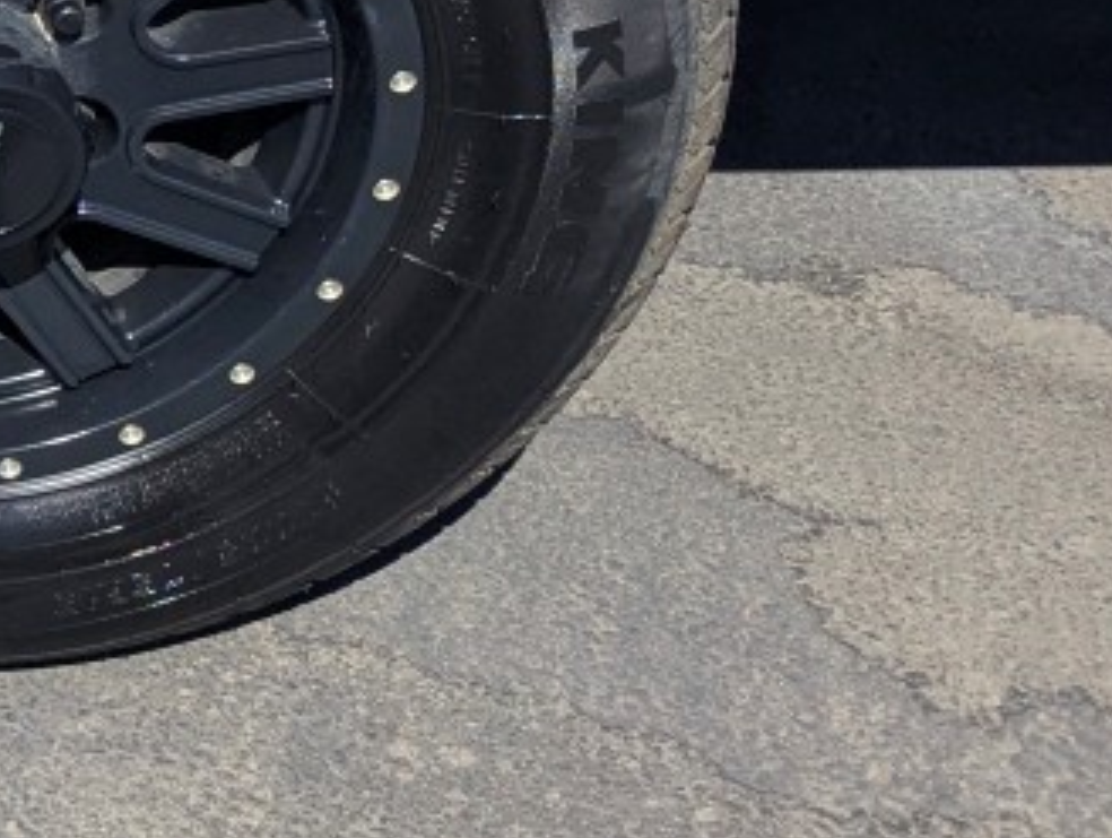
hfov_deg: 15.3
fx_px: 3281
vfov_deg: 14.1
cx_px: -1141
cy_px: -204
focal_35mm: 102
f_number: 1.85
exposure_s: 1/1825
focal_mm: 6.81
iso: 48
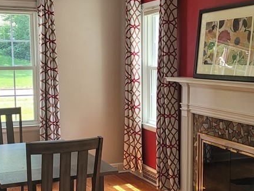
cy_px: 122
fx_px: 455
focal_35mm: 62
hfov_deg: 31.2
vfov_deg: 23.6
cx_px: 136
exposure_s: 1/120
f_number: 1.8
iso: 160
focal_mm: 5.4
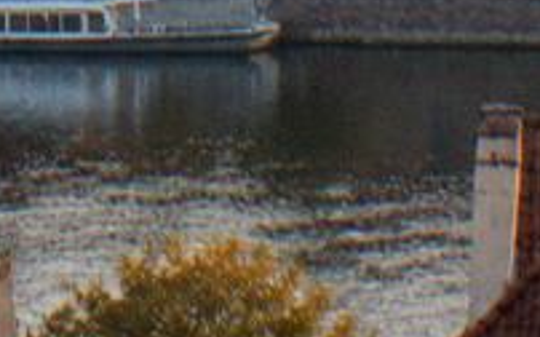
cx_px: 412
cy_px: -350
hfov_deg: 11.2
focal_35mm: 187
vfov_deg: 6.8
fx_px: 2751
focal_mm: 37
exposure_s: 1/320
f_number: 8
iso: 640
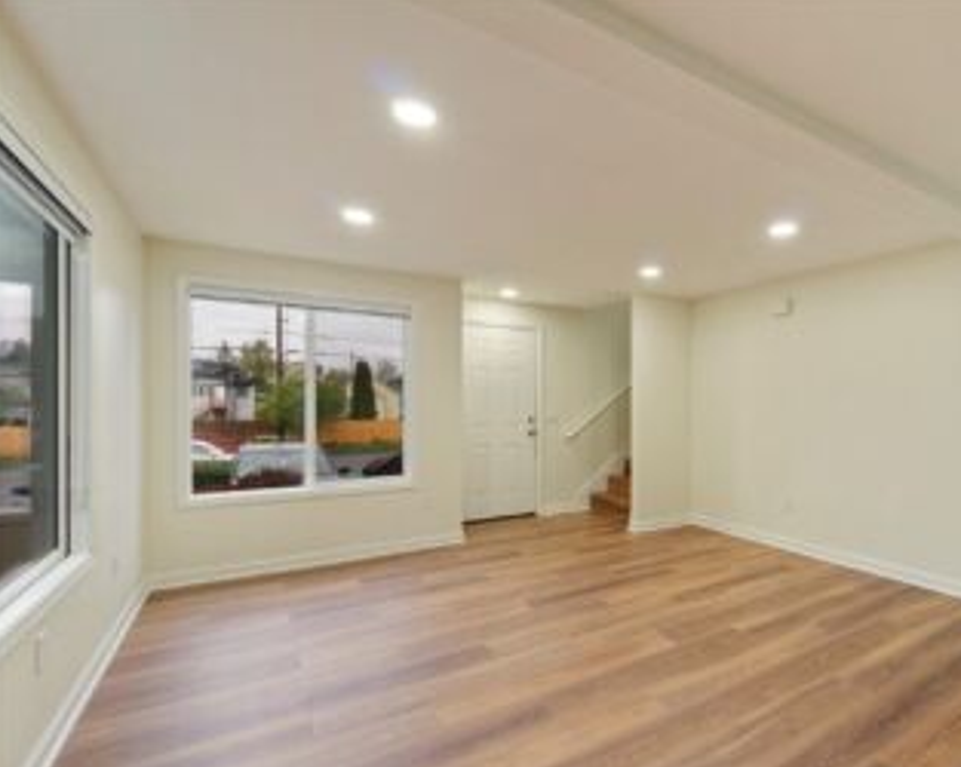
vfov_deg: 73.7
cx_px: 608
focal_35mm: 18
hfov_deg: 84.5
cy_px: 403
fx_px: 512
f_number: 9
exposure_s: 1/25
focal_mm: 10
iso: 6400
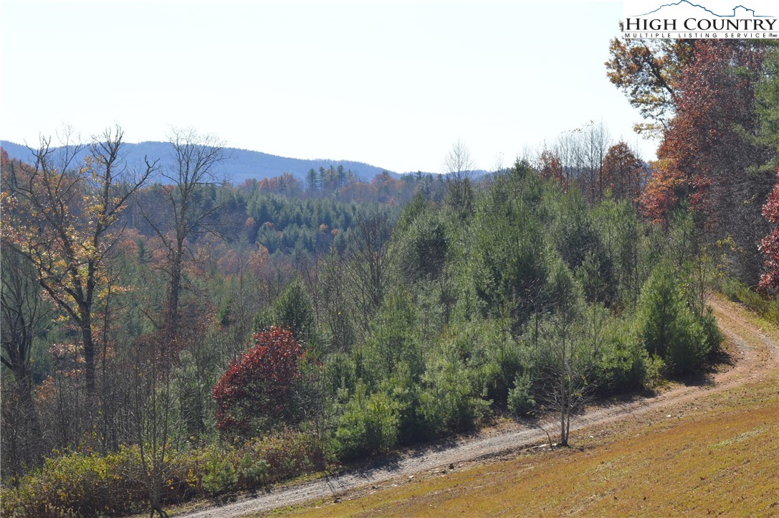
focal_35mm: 105
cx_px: 390
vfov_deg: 13.0
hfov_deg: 19.5
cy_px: 259
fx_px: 2269
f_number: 9
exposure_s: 1/200
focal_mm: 70
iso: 100
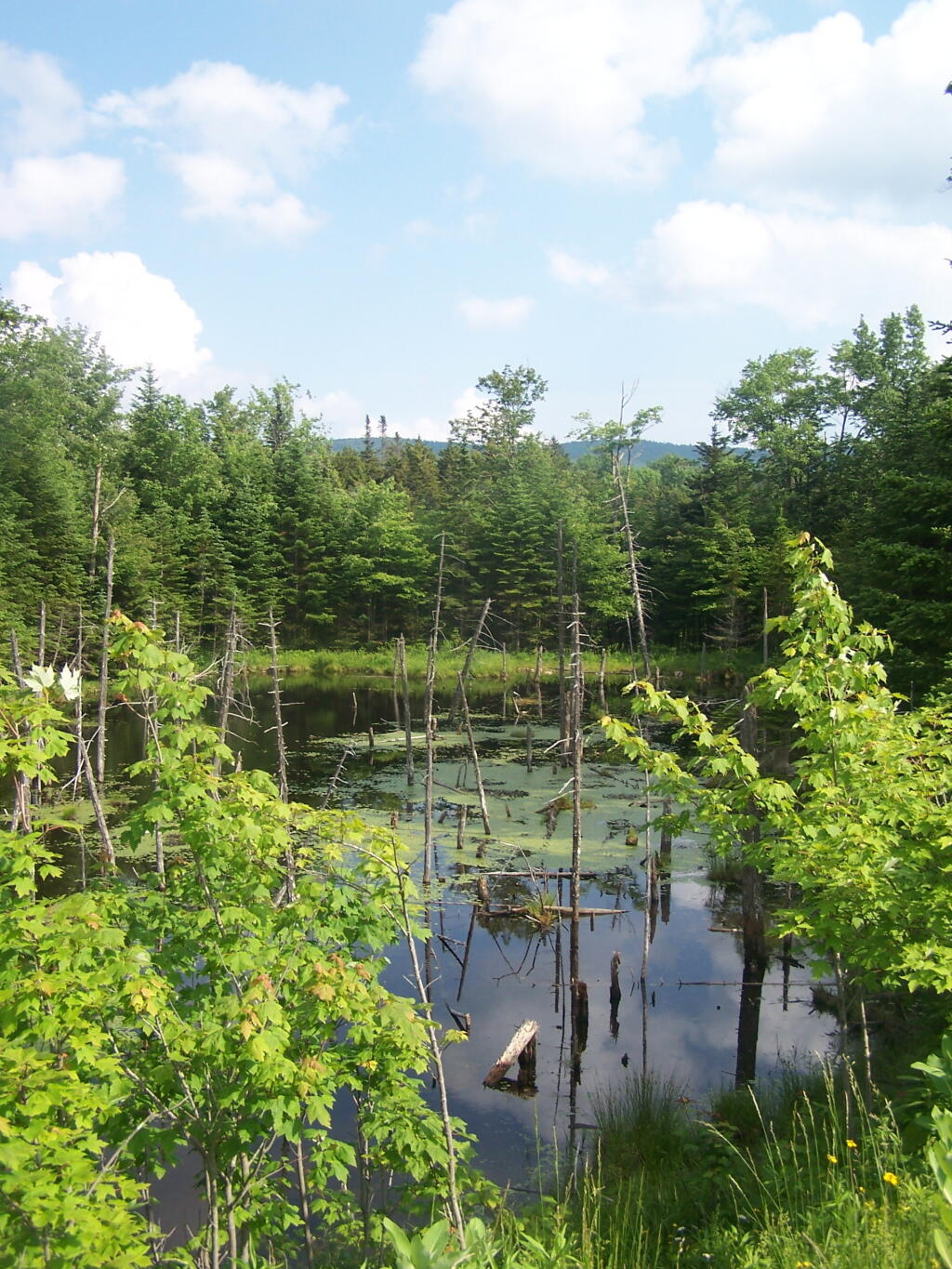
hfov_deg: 37.7
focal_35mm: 38
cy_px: 634
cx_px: 476
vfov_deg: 49.0
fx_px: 1393
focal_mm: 6.3
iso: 80
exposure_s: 1/800
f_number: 2.8
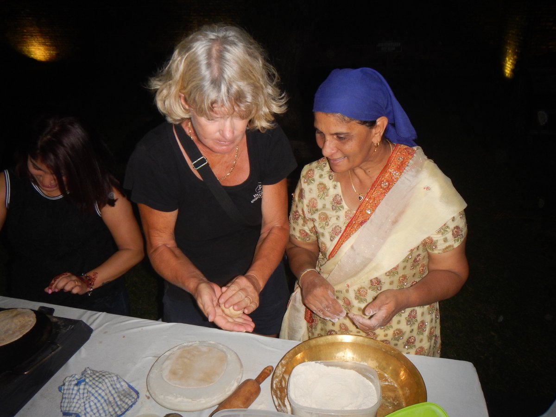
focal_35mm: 28
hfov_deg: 63.4
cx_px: 278
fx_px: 450
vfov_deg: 49.7
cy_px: 208
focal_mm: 5
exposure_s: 1/30
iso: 200
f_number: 3.9
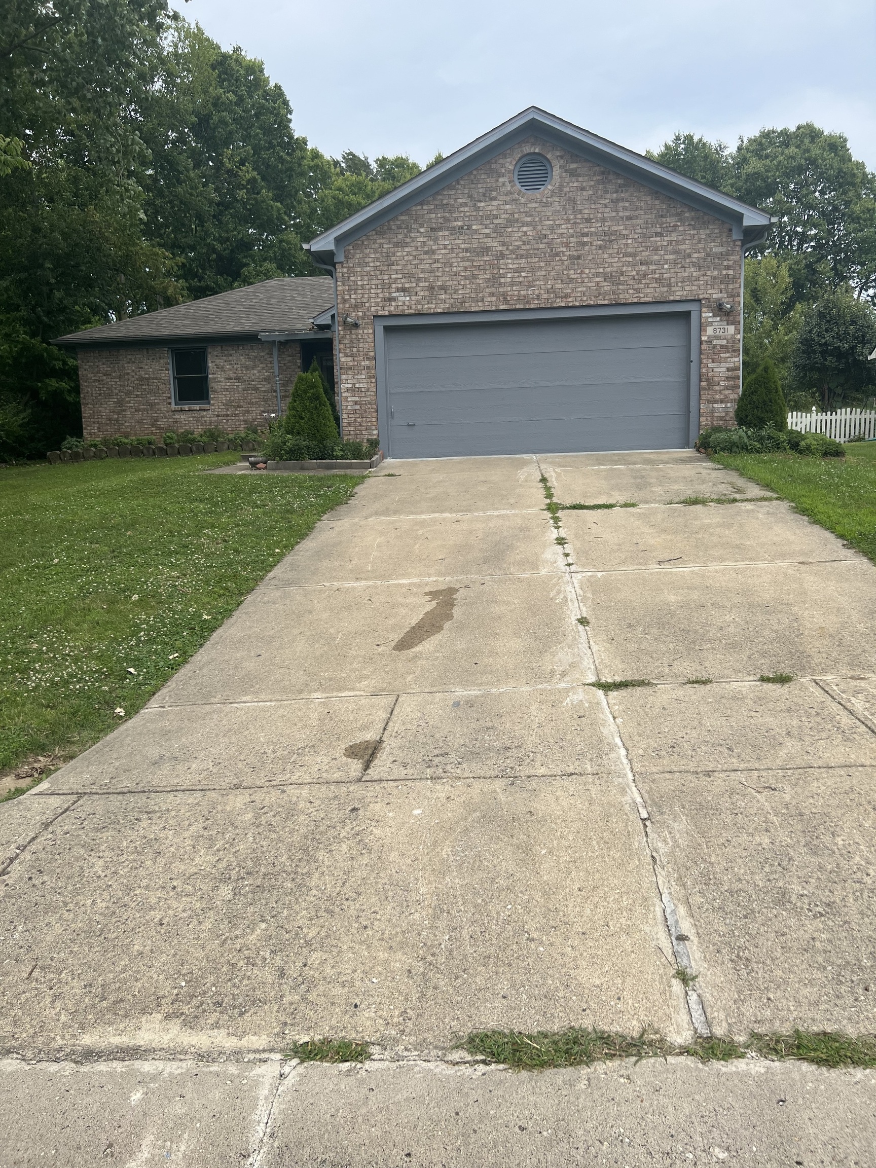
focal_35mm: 26
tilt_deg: -6.9
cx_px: 438
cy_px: 584
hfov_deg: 53.1
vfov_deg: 67.3
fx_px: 877
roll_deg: +0.9
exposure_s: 1/3831
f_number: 1.5
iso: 50
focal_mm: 5.7
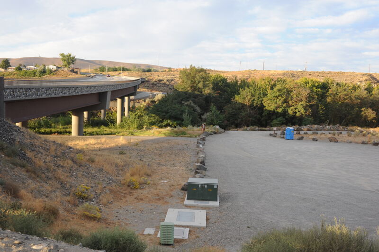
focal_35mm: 35
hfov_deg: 54.5
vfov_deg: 37.8
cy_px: 126
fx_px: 368
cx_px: 190
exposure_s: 1/80
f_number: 8
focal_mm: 35
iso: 200
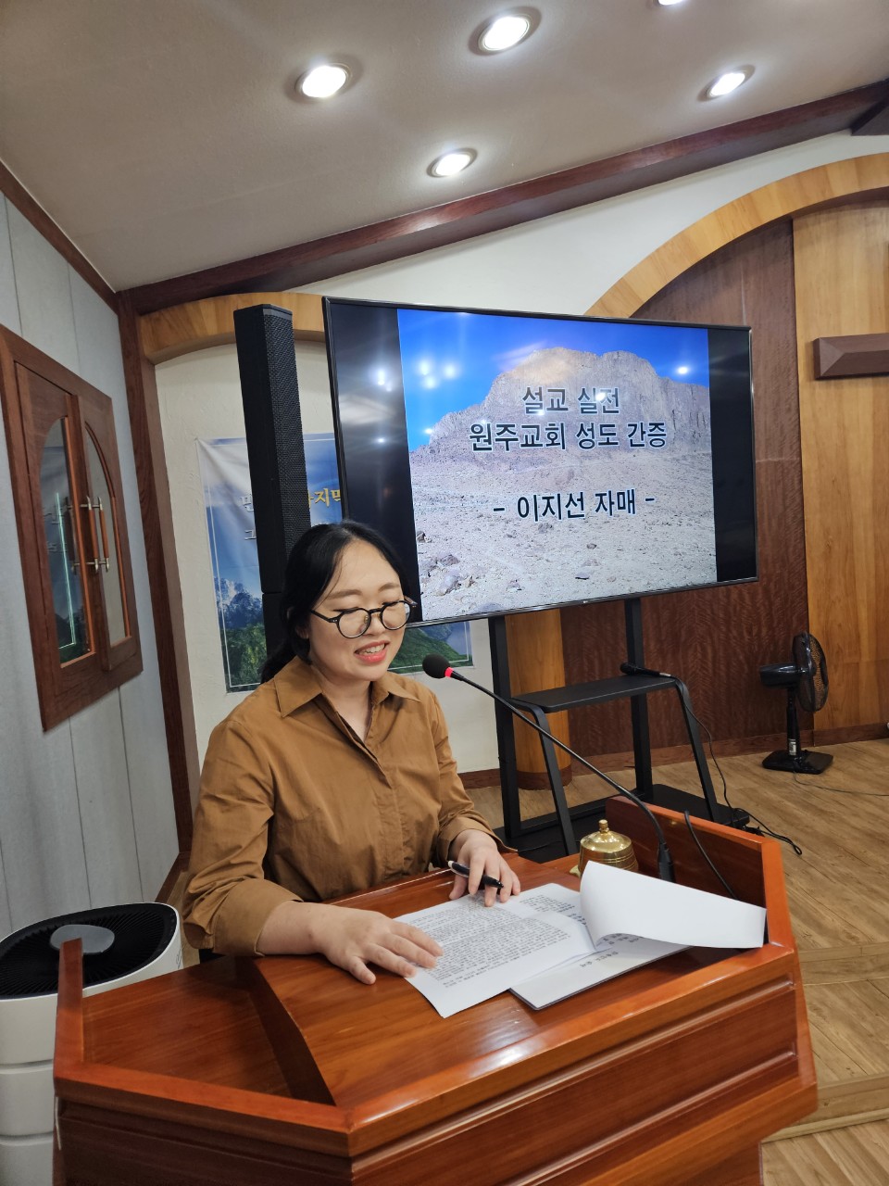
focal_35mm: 23
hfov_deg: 58.9
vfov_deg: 73.9
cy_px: 593
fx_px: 788
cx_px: 444
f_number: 1.8
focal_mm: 5.4
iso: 250
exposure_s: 1/120
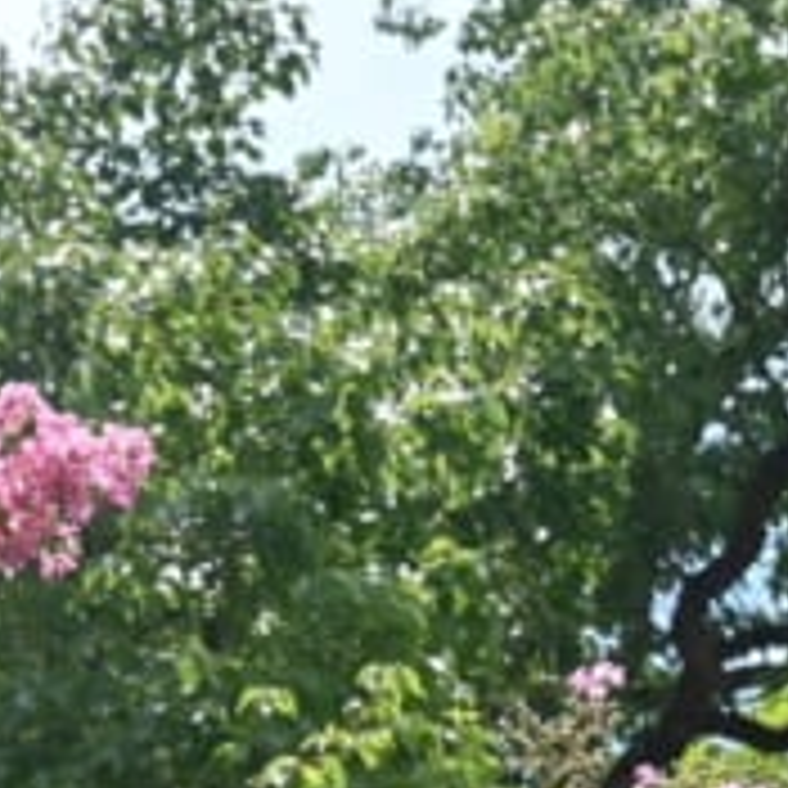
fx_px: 3374
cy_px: 1020
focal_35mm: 131
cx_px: -594
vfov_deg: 12.9
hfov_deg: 12.3
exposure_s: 1/320
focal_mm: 18
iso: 100
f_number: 6.3
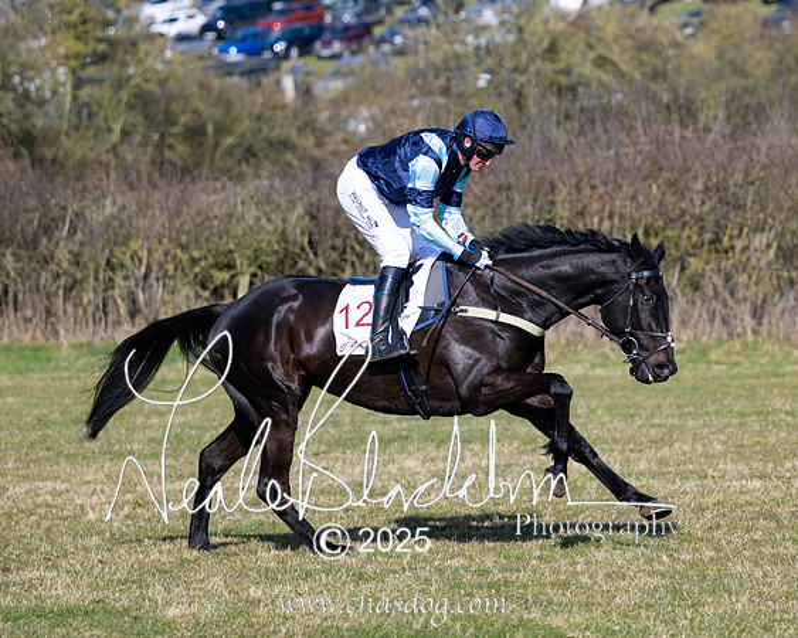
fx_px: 4788
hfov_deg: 9.5
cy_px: 319
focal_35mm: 203
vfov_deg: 7.6
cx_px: 409
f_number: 2.8
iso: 200
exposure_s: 1/4000
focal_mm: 120
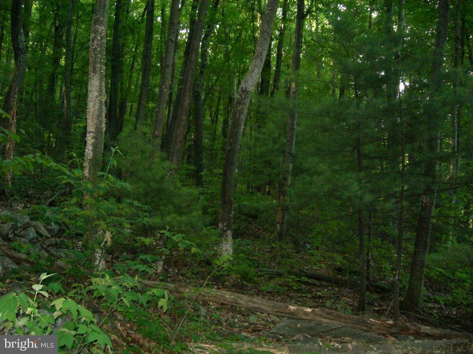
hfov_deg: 49.0
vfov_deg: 37.7
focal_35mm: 38
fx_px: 519
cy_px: 177
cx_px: 236
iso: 200
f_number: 2.8
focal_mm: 7.8
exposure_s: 1/60.1
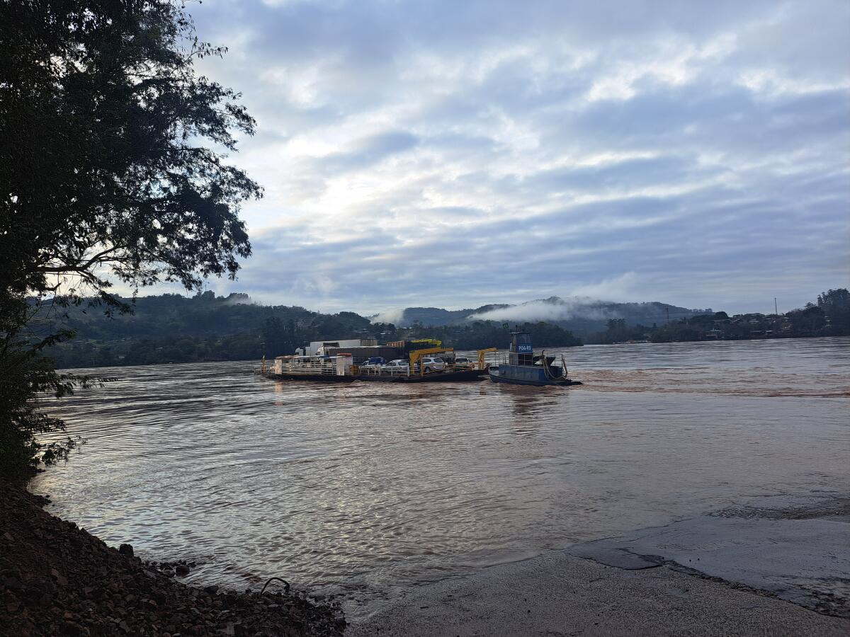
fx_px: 589
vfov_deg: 56.8
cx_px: 425
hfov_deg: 71.6
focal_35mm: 24
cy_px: 318
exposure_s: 1/397
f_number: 1.8
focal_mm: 5.23
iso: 50
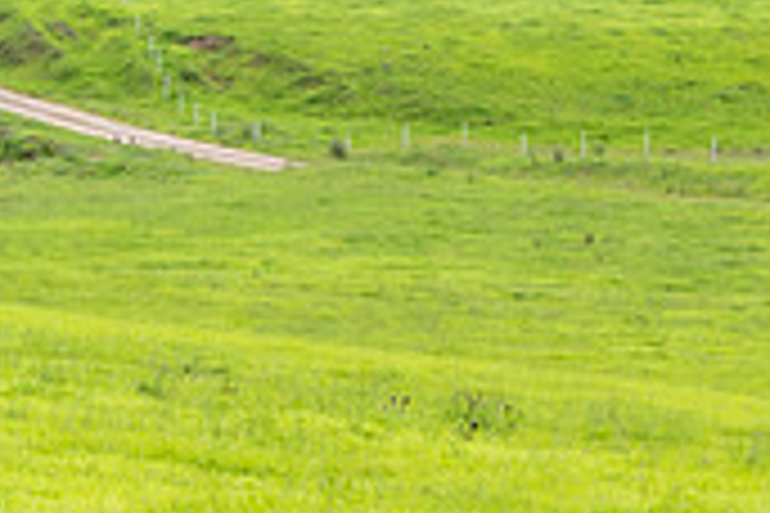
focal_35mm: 357
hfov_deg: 5.8
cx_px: 747
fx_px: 7635
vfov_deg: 3.8
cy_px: -277
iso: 200
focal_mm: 70
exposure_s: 1/160
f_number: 8
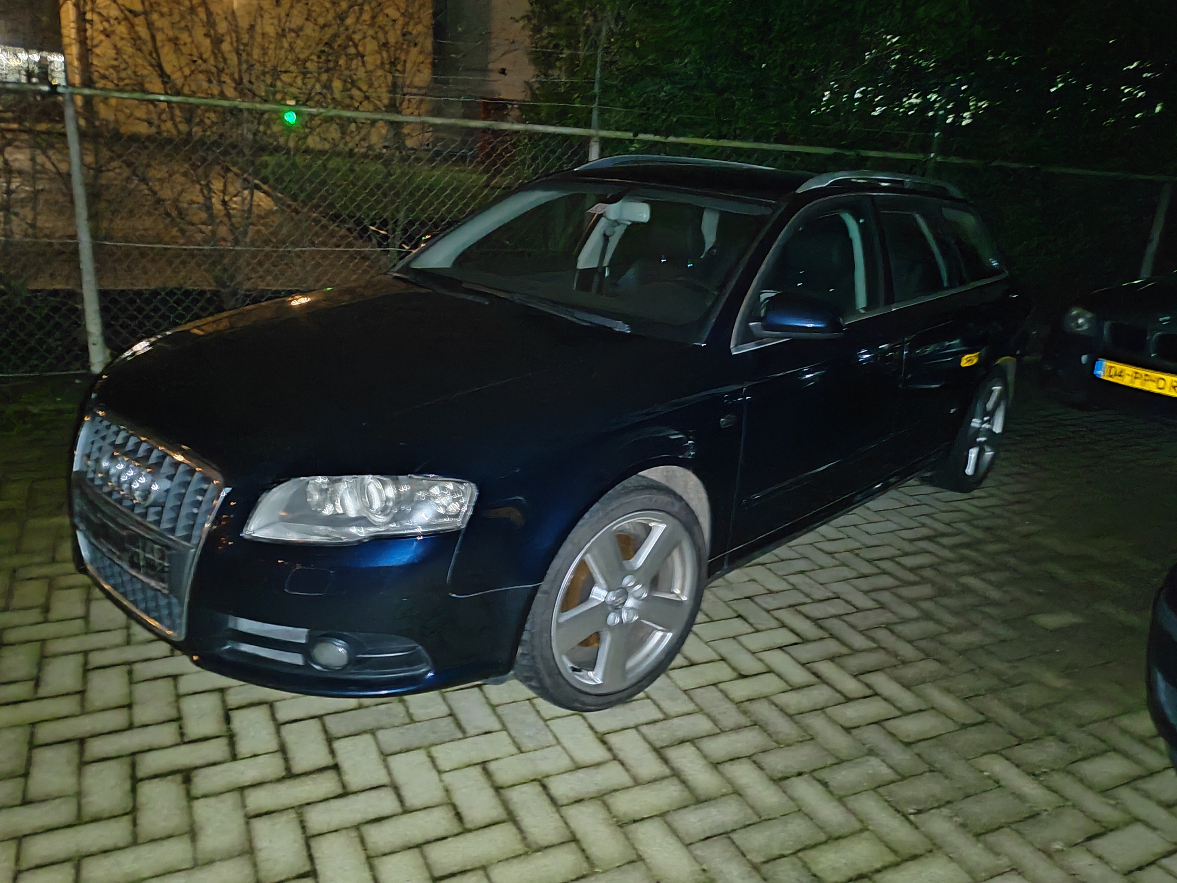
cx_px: 588
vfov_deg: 51.4
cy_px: 442
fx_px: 918
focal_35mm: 27
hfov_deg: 65.3
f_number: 1.9
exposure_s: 1/14.3
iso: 21925
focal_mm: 5.52
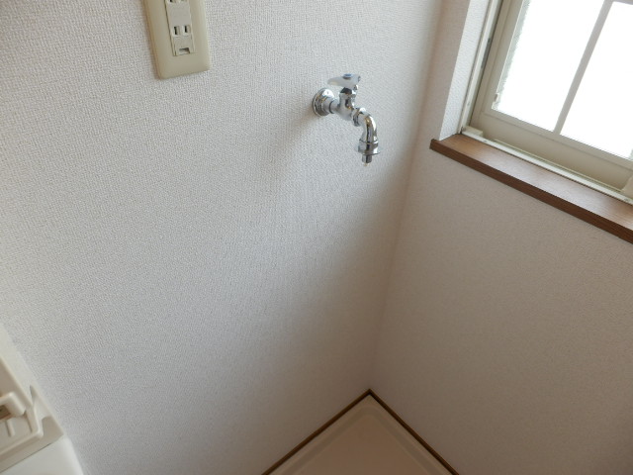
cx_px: 316
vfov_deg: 56.8
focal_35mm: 24
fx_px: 439
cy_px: 238
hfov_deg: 71.6
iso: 80
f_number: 3
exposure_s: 1/40
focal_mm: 4.2
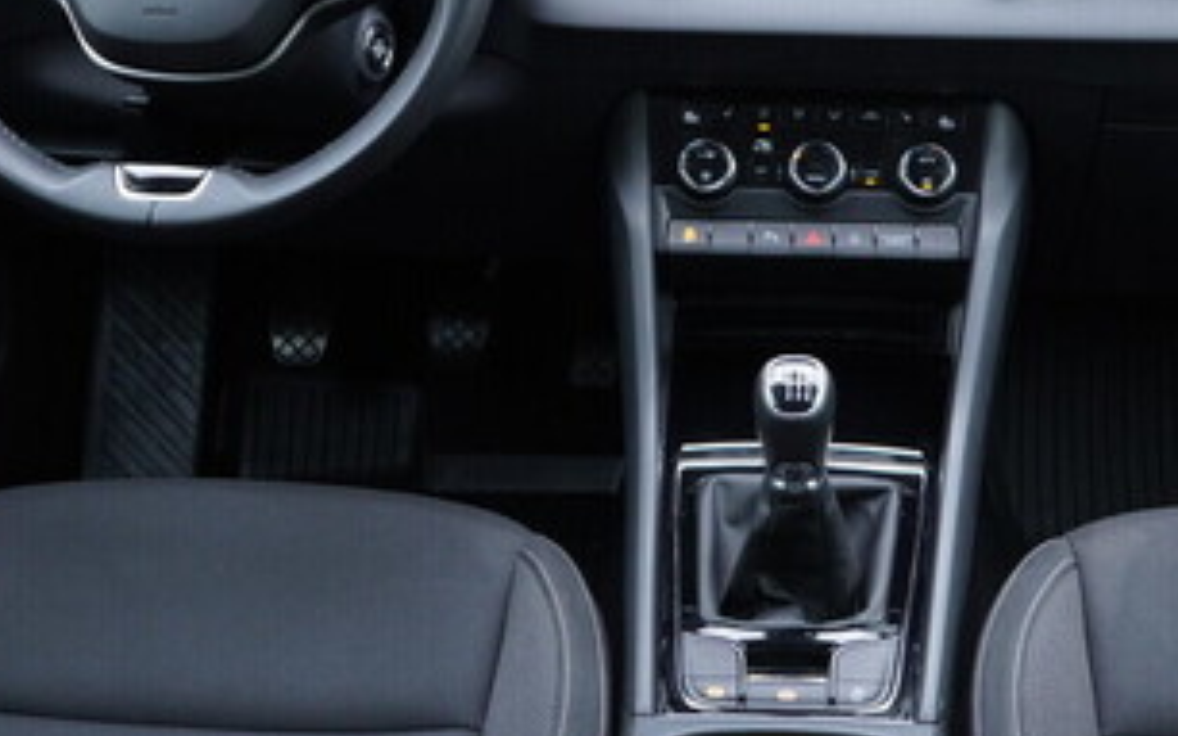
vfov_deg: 19.3
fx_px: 2118
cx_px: 758
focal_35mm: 66
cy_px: 52
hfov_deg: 30.9
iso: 400
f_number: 2.8
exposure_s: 1/40
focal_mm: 24
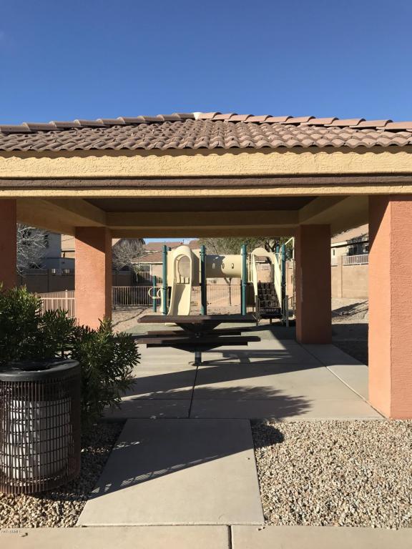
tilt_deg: +0.3
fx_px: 444
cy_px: 274
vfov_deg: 63.4
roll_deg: +0.0
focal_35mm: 28
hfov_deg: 49.7
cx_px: 206
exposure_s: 1/2083
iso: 20
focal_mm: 3.99
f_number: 1.8
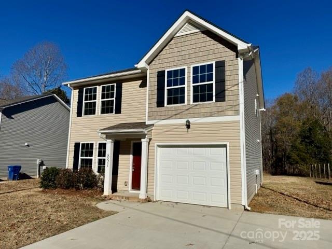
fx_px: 230
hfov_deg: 71.6
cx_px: 166
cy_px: 124
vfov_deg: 56.8
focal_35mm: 24
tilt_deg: +7.9
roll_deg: -0.7
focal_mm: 6.76
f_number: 1.78
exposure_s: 1/14286
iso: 64
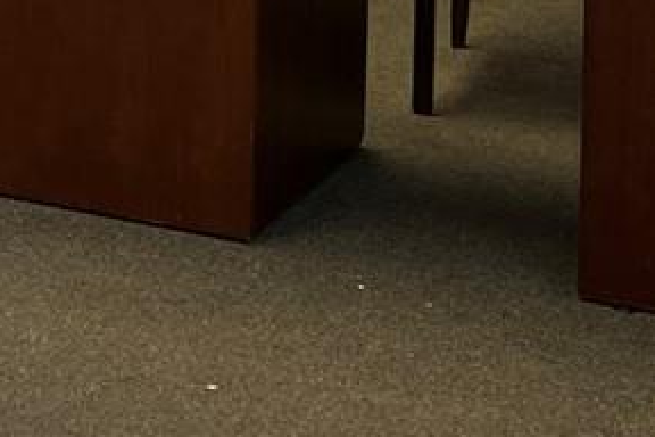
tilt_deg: -5.9
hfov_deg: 12.9
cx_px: -368
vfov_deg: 8.7
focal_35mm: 150
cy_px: -382
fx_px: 2729
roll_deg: +0.8
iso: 50
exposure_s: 1/120
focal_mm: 5.7
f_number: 1.5
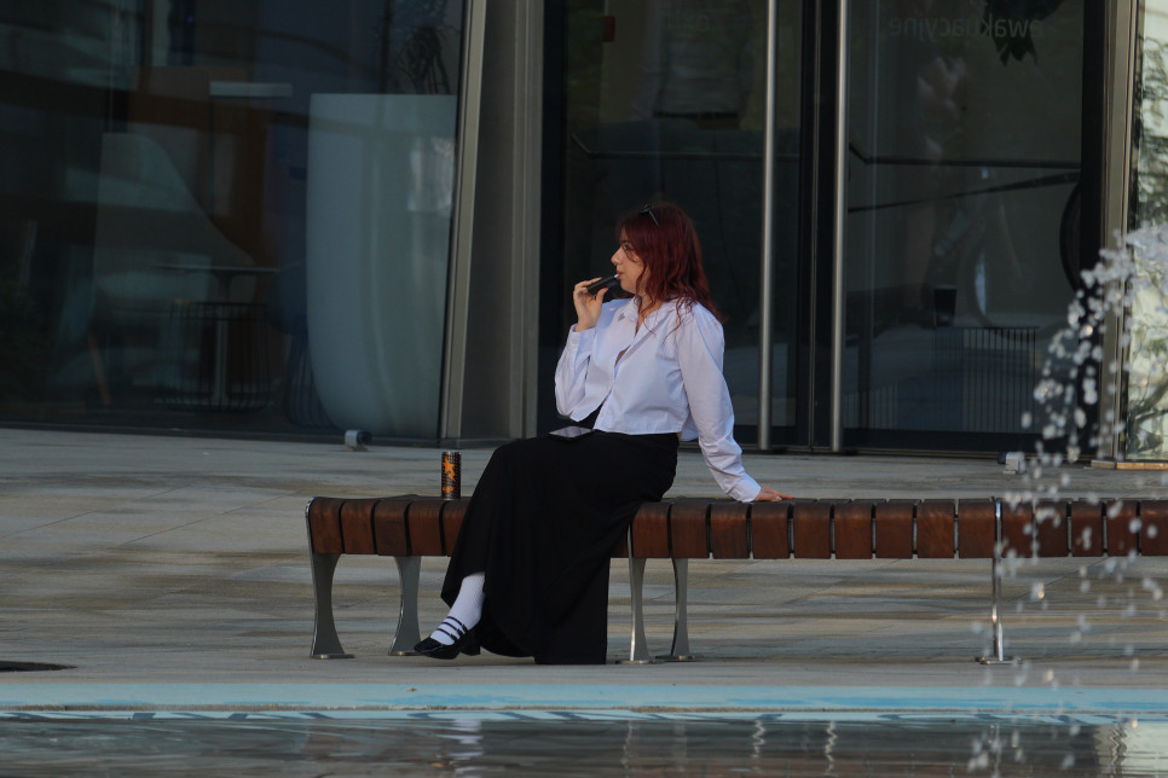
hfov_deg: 3.9
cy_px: 414
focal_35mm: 533
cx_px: 555
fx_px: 17292
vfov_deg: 2.6
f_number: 4
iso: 100
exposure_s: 1/250
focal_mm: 169.17
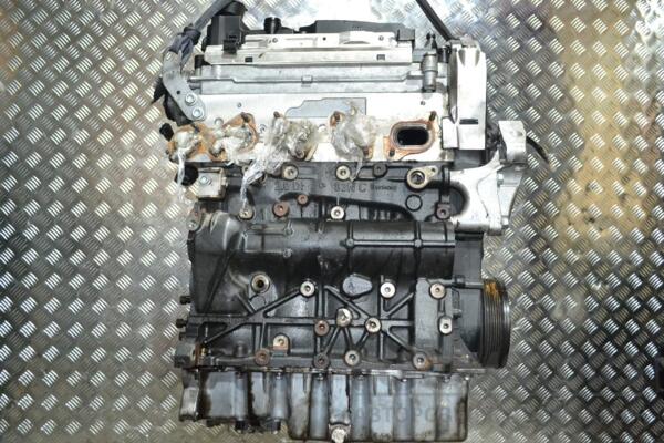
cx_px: 332
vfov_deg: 40.0
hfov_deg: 57.2
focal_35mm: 33
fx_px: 609
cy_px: 222
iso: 2000
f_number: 3.8
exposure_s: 1/60
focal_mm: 22
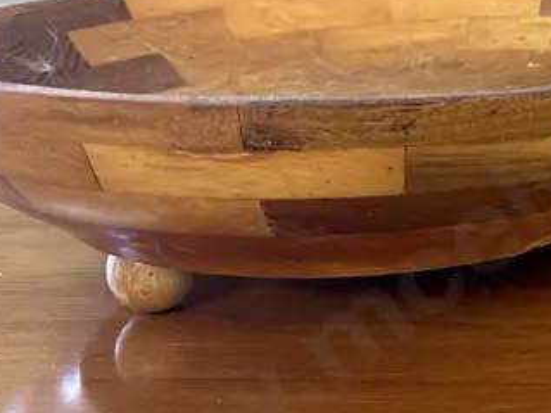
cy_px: 31
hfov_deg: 22.1
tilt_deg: -8.8
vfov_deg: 18.8
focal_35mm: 77
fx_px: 1225
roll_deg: -0.7
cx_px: 762
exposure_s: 1/50
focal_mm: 6.86
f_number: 1.78
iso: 200
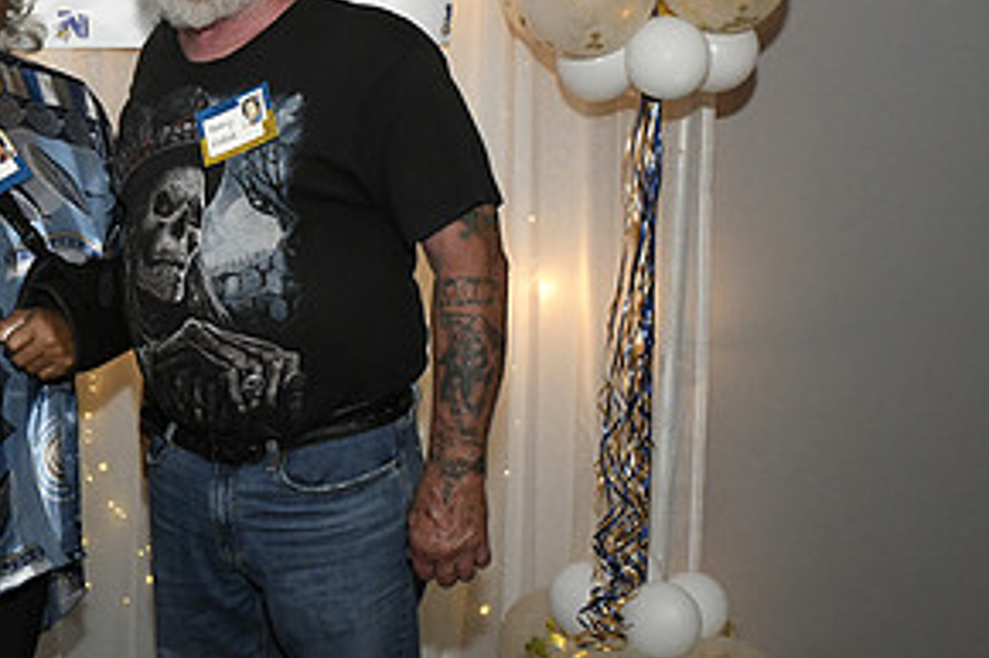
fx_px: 1757
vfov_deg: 21.2
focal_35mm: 64
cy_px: 288
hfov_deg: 29.8
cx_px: 55
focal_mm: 32
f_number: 11
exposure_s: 1/60
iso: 6400
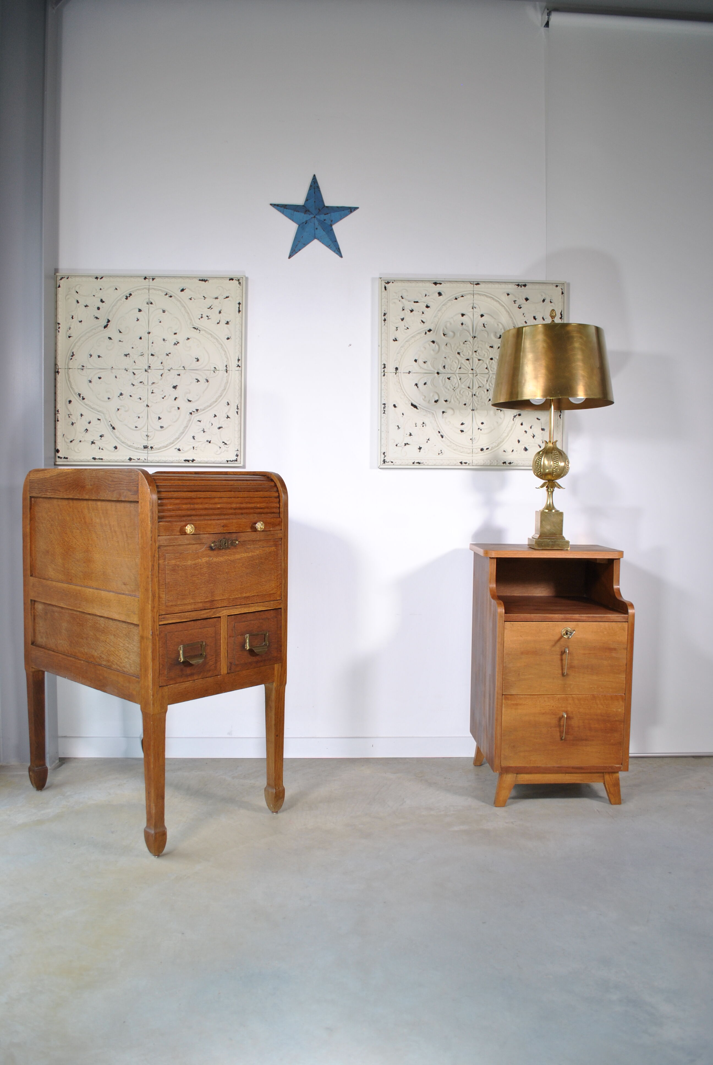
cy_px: 532
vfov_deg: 67.3
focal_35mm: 27
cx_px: 356
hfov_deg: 48.0
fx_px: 800
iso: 200
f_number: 5
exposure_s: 1/30
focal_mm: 18
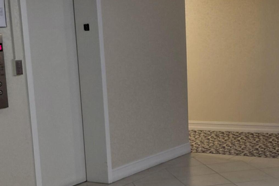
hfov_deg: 27.0
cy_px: 134
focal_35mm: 74
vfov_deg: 18.3
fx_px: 574
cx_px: 206
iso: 250
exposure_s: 1/60
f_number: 1.8
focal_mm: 4.69
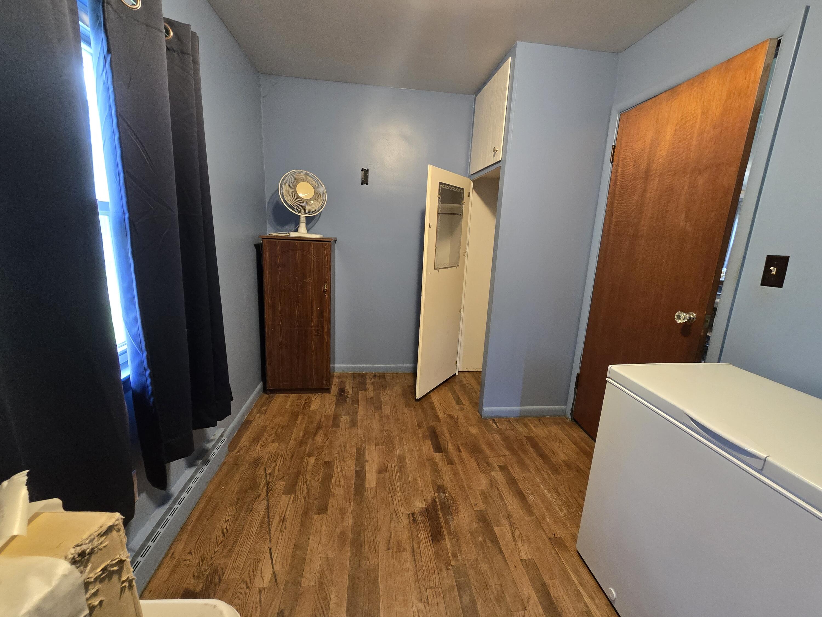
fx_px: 309
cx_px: 411
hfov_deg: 106.2
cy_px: 308
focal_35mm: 13
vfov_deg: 89.9
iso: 1000
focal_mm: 2.2
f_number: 2.2
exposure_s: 1/60
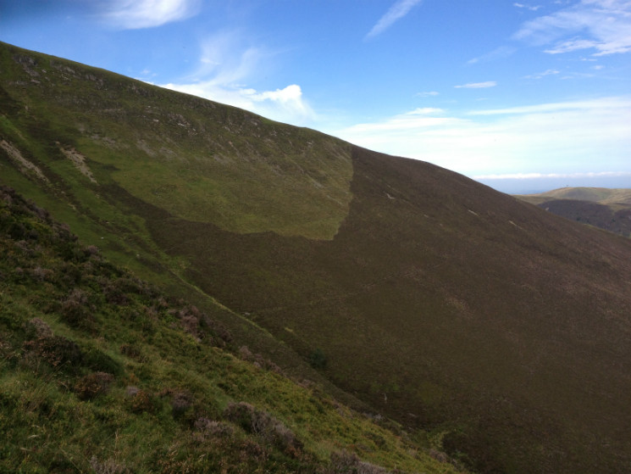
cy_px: 237
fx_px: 638
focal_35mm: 35
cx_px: 316
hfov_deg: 52.6
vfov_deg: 40.7
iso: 50
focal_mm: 4.28
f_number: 2.4
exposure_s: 1/1151
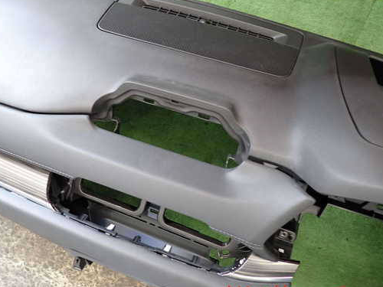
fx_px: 332
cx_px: 171
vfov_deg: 46.7
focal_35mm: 30
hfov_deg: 59.8
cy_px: 131
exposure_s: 1/30
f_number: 2
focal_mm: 4.5
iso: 320
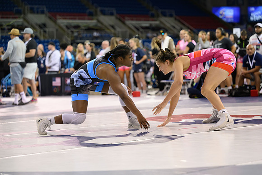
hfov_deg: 21.0
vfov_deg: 14.1
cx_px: 131
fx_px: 706
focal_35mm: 97
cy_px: 88
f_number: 2.8
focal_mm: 97
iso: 2500
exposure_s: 1/800
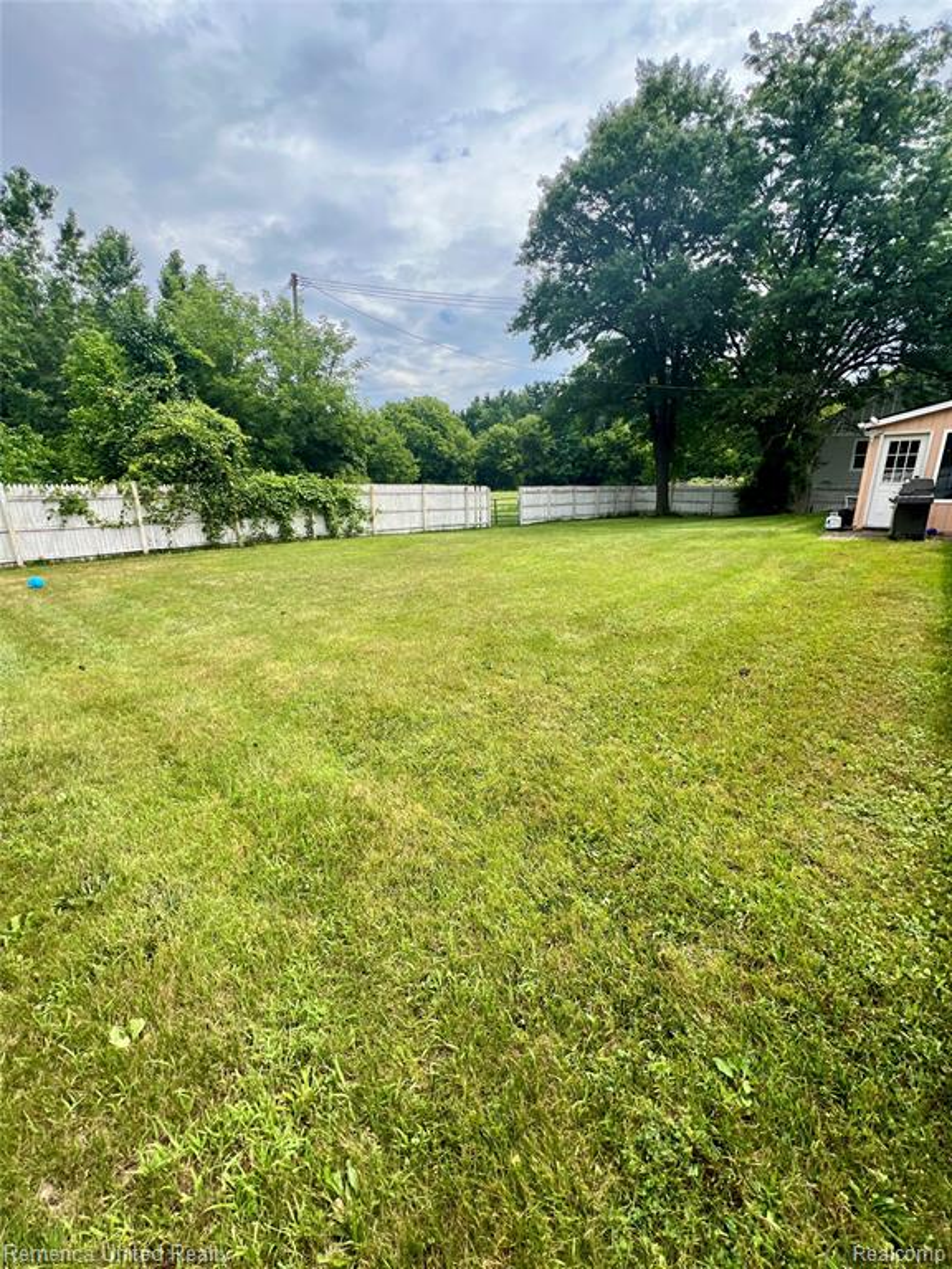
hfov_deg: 89.9
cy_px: 634
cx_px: 476
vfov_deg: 106.2
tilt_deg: -16.5
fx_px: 477
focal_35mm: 13
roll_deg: +0.8
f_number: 1.8
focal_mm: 1.57
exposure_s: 1/935
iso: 32
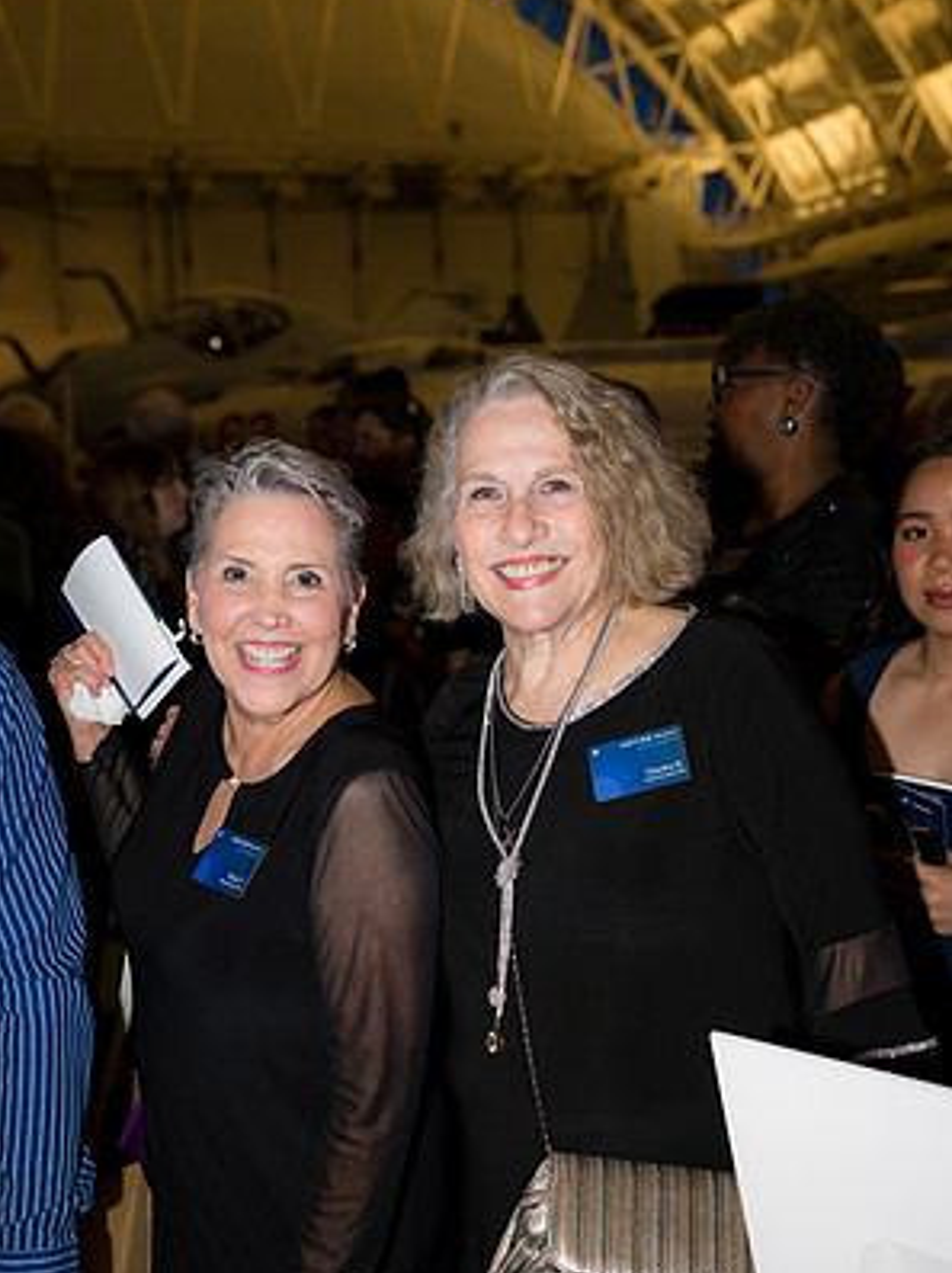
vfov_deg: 39.7
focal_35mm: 48
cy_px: 677
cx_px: 474
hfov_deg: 30.2
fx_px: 1763
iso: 560
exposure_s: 1/60
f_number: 4
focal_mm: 44
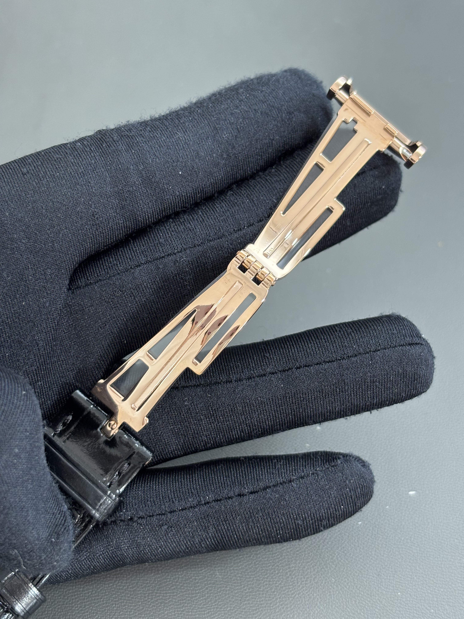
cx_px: 232
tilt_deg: -55.6
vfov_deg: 36.8
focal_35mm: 52
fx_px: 929
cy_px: 310
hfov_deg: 28.0
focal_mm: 5.96
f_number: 1.6
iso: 80
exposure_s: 1/60
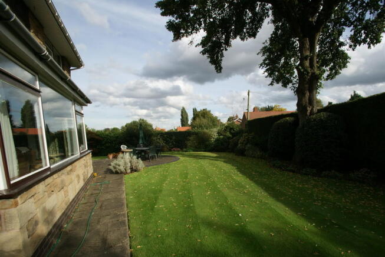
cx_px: 192
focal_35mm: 15
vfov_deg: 77.5
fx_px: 161
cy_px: 128
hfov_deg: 100.3
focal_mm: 10
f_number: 10
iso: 100
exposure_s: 1/100
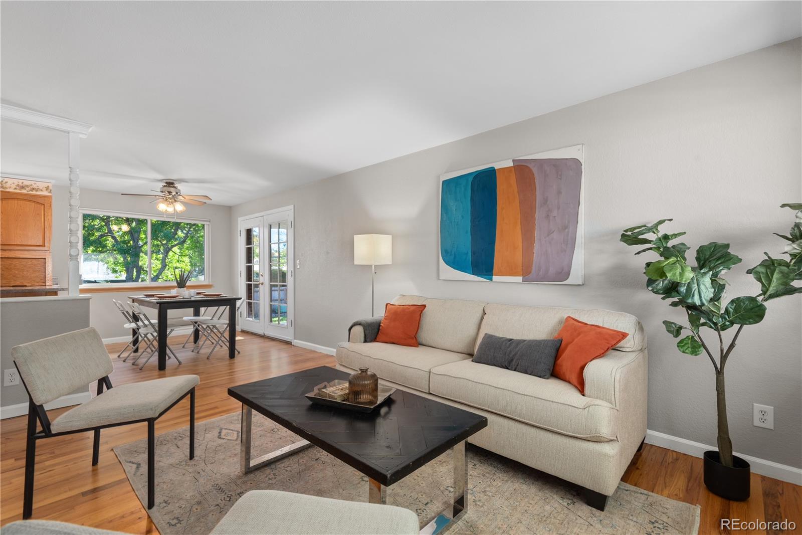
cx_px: 401
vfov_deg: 73.8
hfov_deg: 96.7
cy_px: 268
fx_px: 356
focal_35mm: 16
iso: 400
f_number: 8
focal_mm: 16
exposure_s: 1/2.5
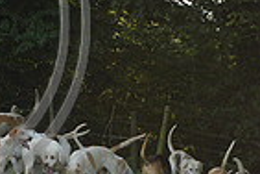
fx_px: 5943
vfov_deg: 1.7
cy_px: -2
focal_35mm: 823
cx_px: -120
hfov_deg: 2.5
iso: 800
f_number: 4.5
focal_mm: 200
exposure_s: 1/1000
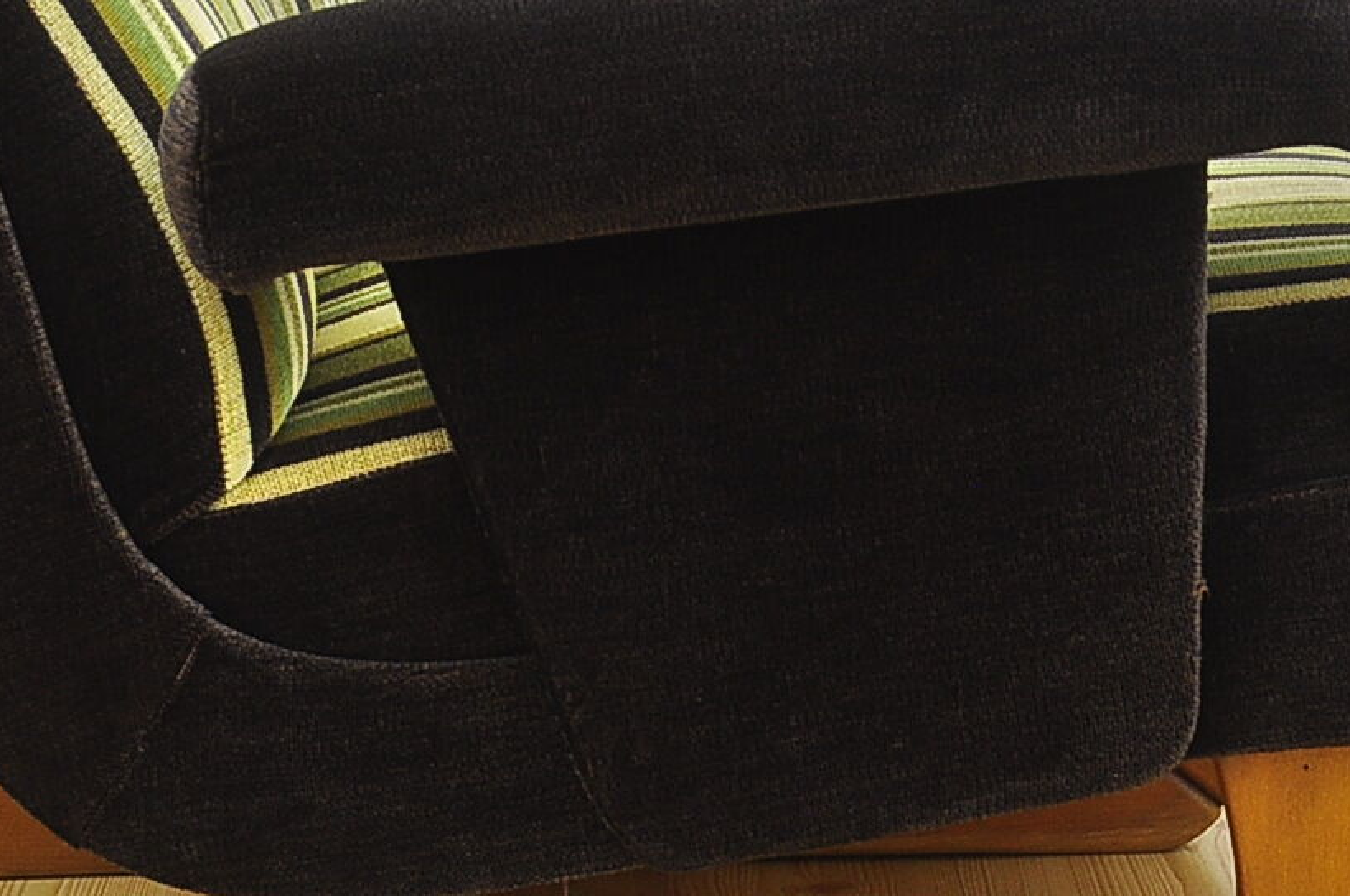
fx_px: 5880
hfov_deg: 13.1
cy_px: 356
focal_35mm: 157
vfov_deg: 8.7
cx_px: 516
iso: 400
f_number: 4.5
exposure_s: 1/160
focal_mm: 40
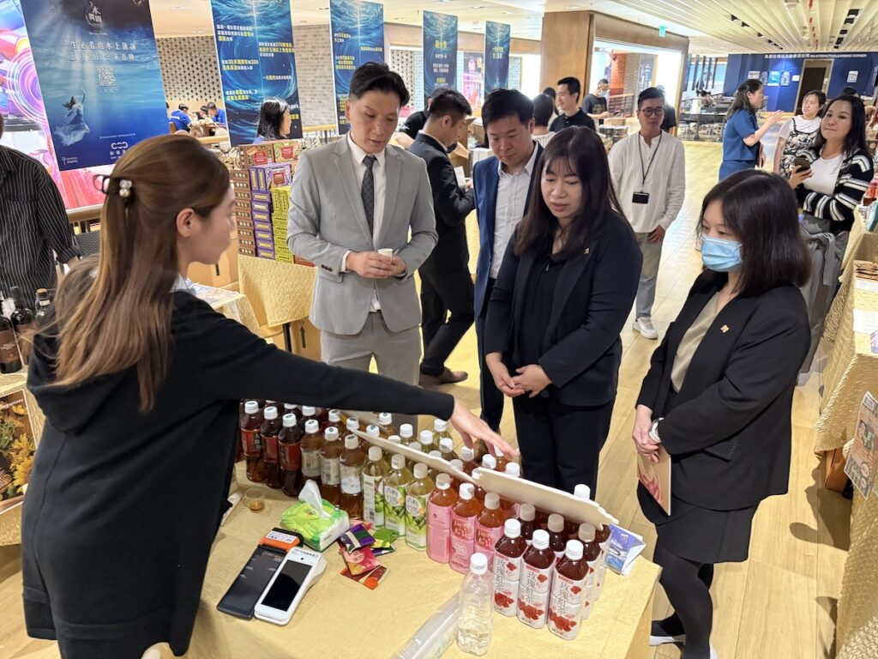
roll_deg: +0.0
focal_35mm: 24
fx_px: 609
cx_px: 439
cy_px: 330
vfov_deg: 56.8
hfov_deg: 71.6
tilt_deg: -22.2
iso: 800
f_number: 1.78
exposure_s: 1/33
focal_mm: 6.76
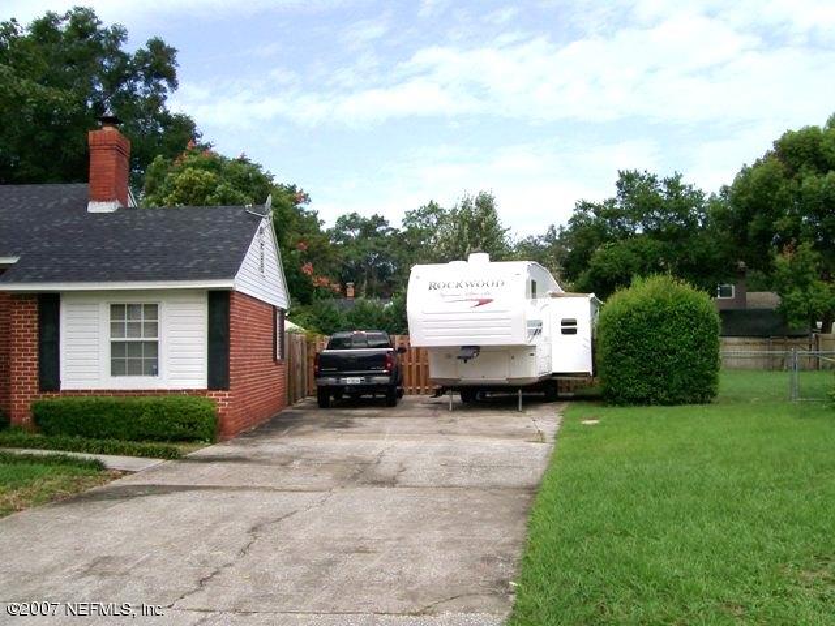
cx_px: 418
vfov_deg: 39.7
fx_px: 868
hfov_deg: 51.4
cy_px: 313
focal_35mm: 36
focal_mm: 6
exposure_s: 1/527
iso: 80
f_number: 4.8
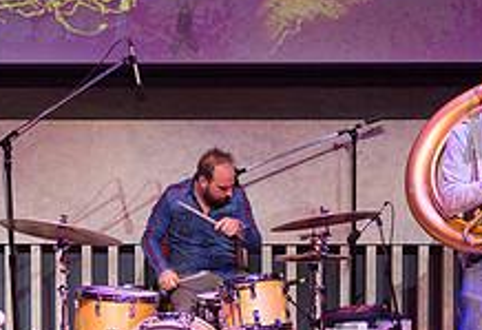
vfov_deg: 20.0
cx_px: 210
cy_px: 224
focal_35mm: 69
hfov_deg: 29.0
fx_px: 931
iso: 3200
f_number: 2.8
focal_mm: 24
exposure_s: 1/500
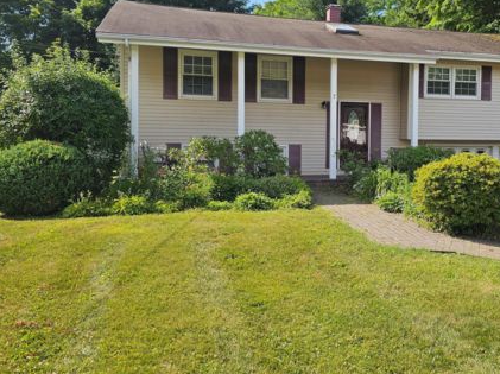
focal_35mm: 35
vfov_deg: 40.4
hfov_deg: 51.5
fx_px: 505
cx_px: 340
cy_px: 147
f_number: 1.7
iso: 10
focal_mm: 6.3
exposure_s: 1/553
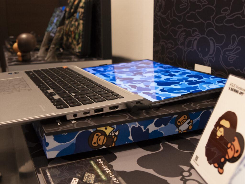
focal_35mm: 55
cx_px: 122
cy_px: 92
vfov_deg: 26.6
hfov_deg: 34.9
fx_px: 389
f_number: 3.5
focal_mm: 14
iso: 1250
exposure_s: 1/60
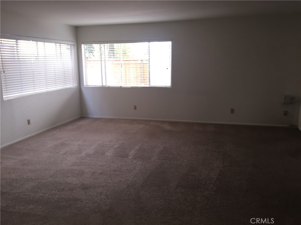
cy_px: 112
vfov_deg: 48.2
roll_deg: +0.1
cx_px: 150
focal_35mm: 29
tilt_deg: -11.2
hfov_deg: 61.7
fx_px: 252
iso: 32
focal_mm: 4.15
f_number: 2.2
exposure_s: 1/30
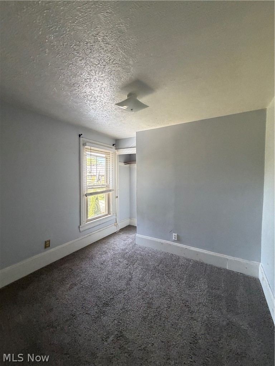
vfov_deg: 102.1
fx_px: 148
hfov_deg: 85.7
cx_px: 138
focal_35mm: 14
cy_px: 183
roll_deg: +0.7
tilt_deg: -0.3
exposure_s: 1/71
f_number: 2.2
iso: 320
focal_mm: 2.22
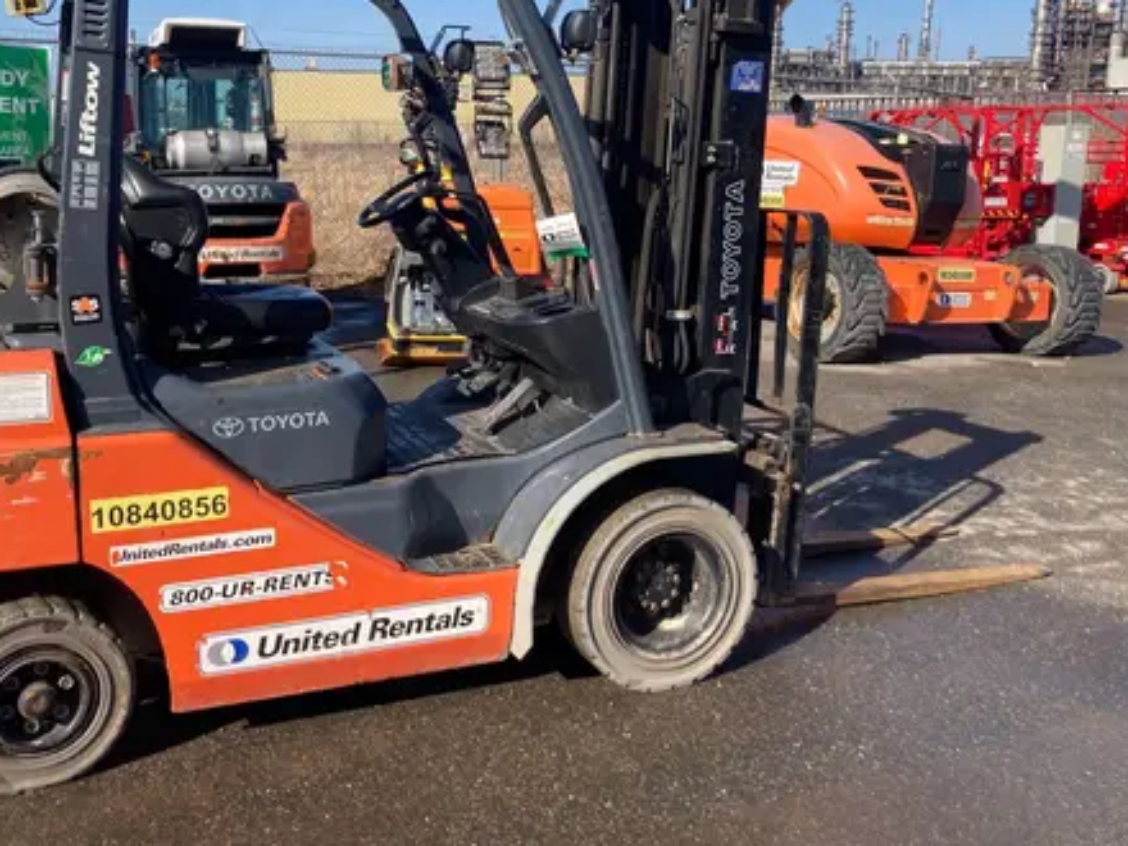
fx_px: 1141
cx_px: 444
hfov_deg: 52.2
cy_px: 352
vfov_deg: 40.6
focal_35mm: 35
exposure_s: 1/1499
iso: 20
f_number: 1.8
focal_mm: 3.99
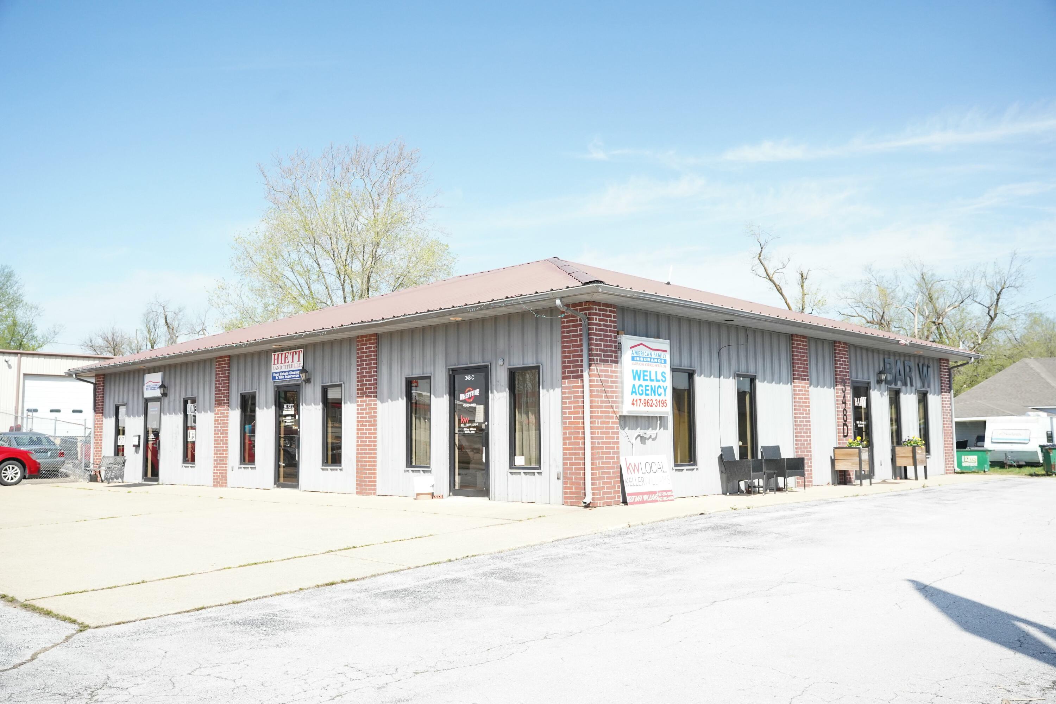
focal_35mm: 31
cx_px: 528
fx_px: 909
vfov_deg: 42.3
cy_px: 352
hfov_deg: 60.3
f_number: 5
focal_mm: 31
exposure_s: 1/8000
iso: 3200
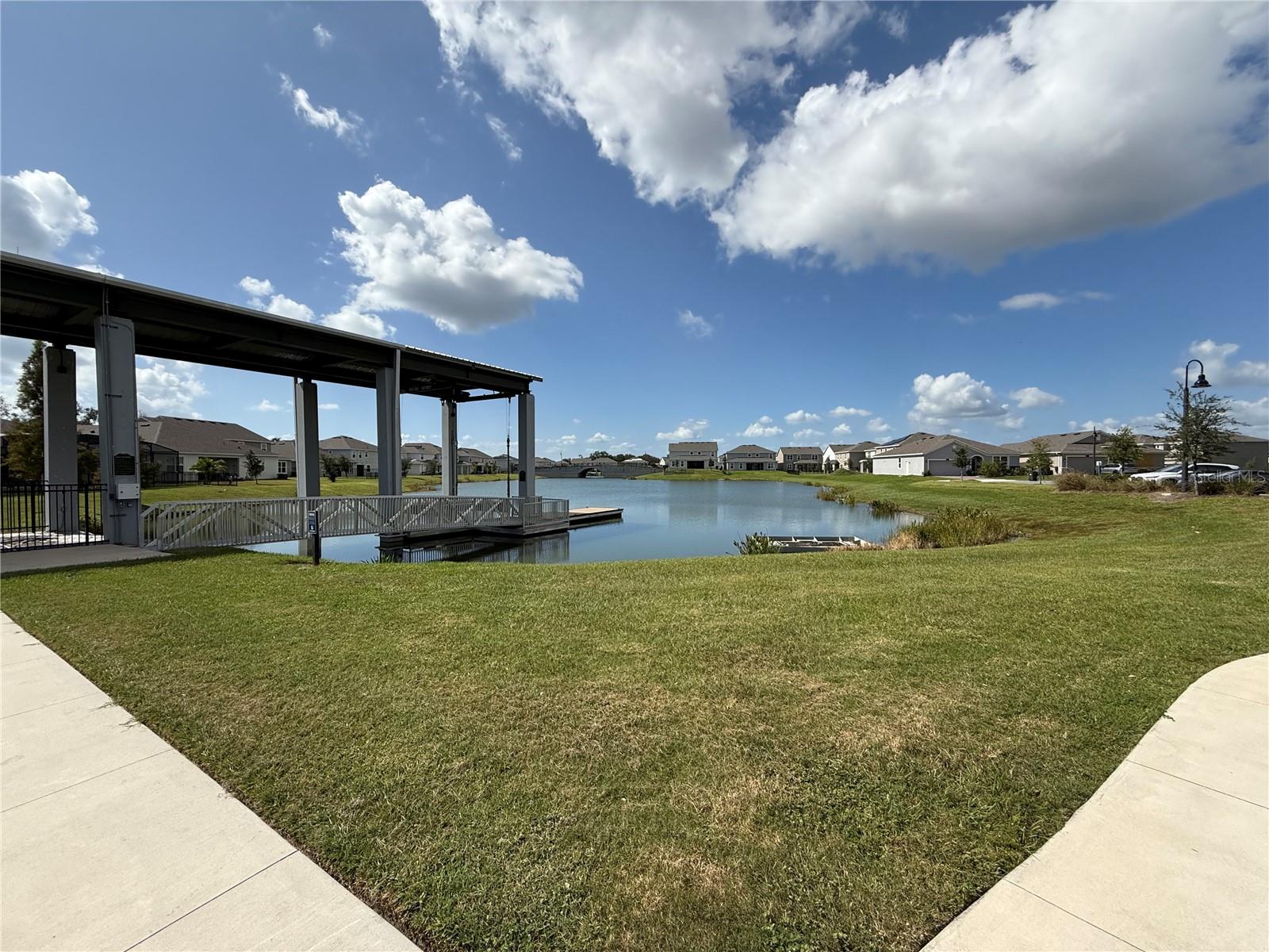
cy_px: 476
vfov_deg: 85.7
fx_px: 513
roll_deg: +0.4
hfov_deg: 102.1
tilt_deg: +0.2
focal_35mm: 14
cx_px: 634
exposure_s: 1/3460
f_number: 2.2
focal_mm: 2.22
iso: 50
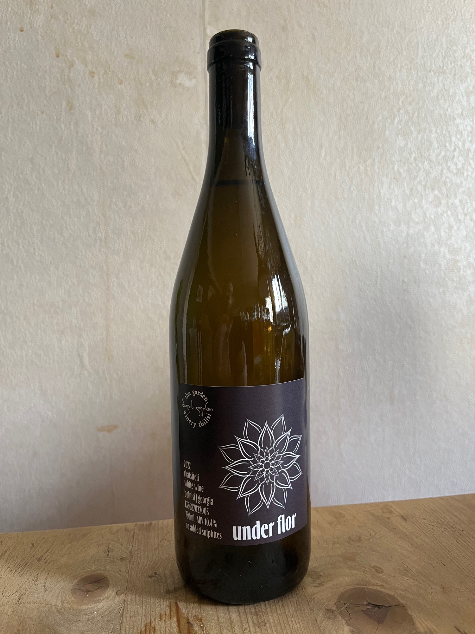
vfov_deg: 67.3
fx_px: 476
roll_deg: +1.9
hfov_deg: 53.1
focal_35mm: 26
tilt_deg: -3.9
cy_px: 317
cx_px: 238
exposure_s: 1/60
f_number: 1.6
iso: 500
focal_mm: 5.1
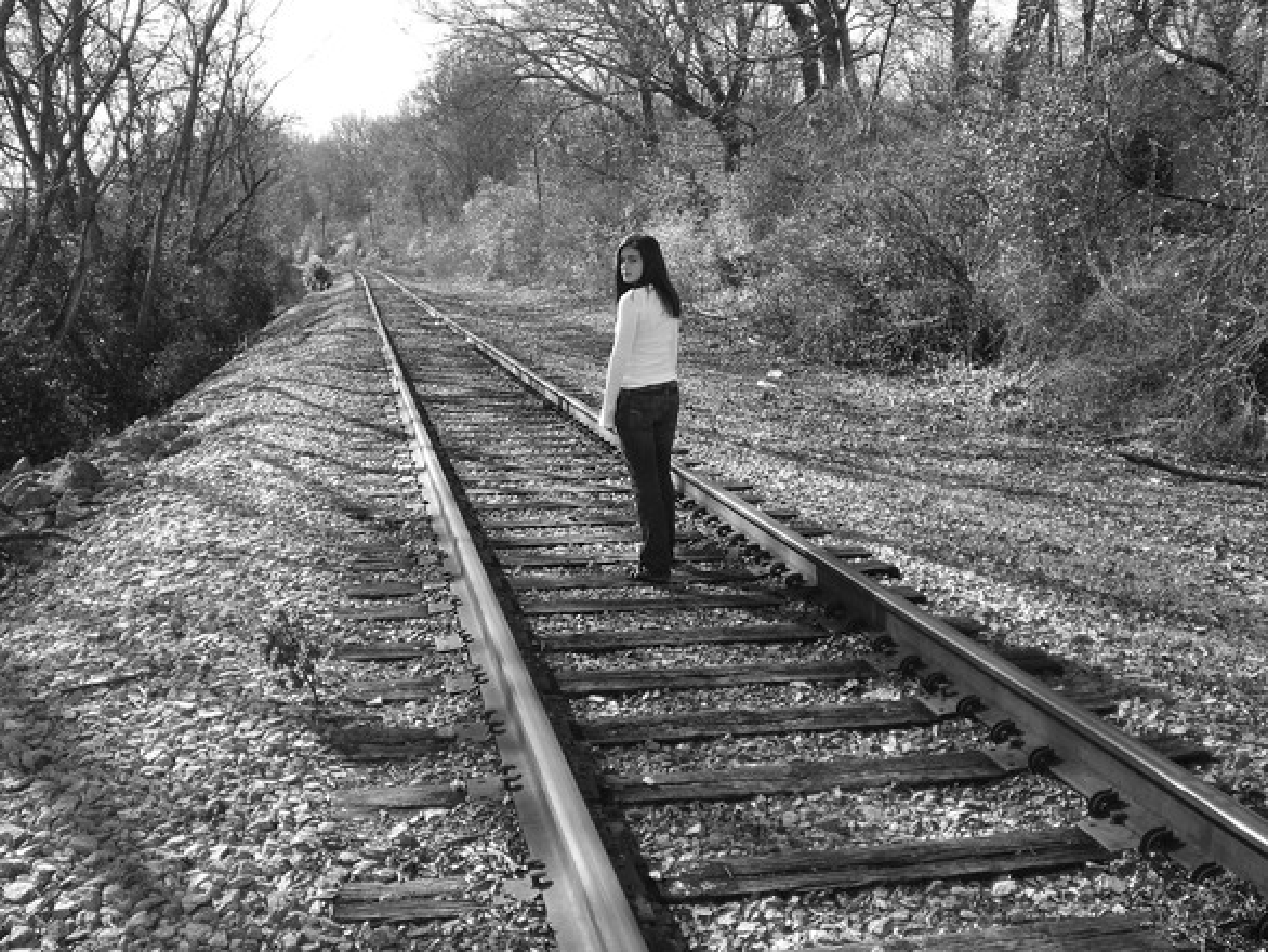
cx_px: 634
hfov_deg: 49.0
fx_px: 1393
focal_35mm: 38
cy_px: 476
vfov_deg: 37.7
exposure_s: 1/250
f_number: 3.1
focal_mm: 6.3
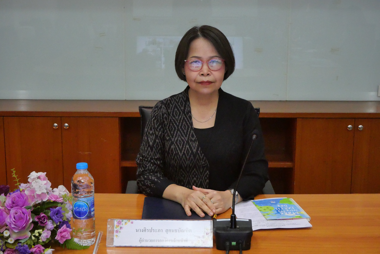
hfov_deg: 35.6
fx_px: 591
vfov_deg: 24.2
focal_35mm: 56
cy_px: 127
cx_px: 190
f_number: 5.6
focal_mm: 27
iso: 6400
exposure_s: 1/200
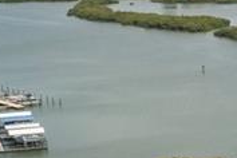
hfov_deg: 11.0
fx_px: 1066
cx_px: 537
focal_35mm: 162
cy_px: 211
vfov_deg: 8.3
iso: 100
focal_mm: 10.26
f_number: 4.5
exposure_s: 1/200
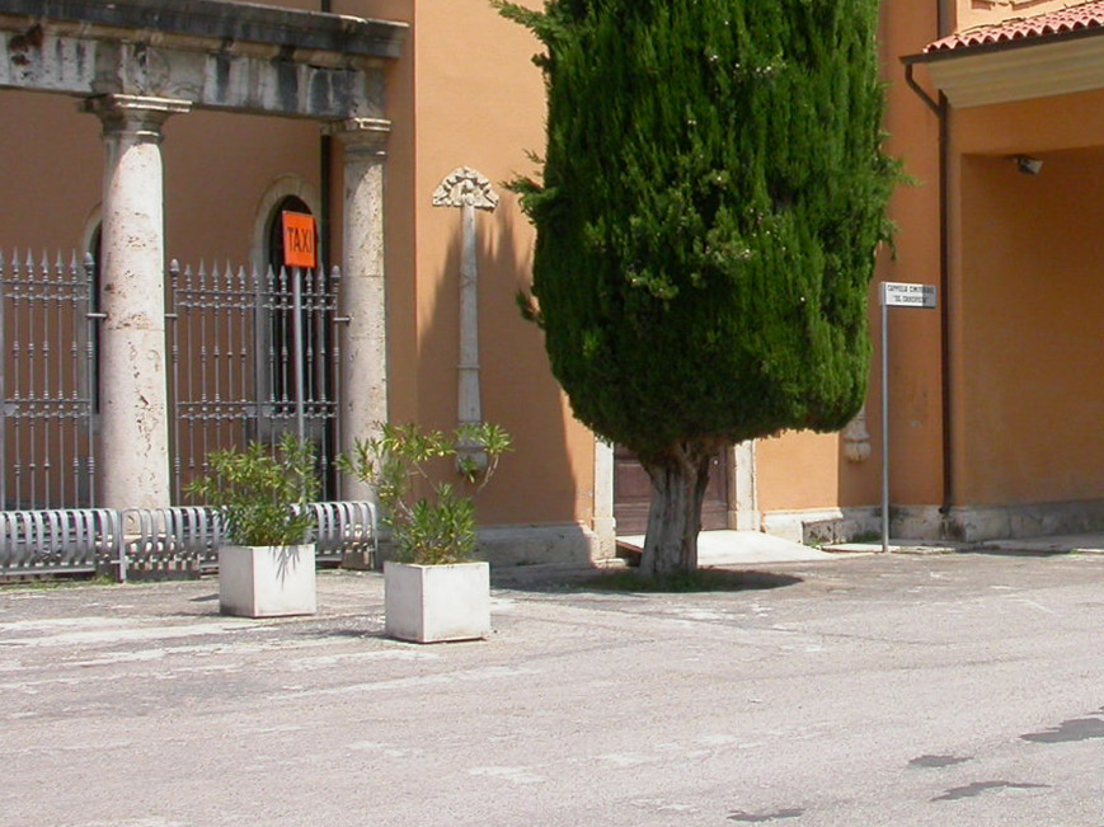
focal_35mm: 70
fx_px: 2232
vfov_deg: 20.6
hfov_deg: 26.9
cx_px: 976
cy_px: 116
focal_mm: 7.85
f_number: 7.5
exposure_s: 1/287
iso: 100
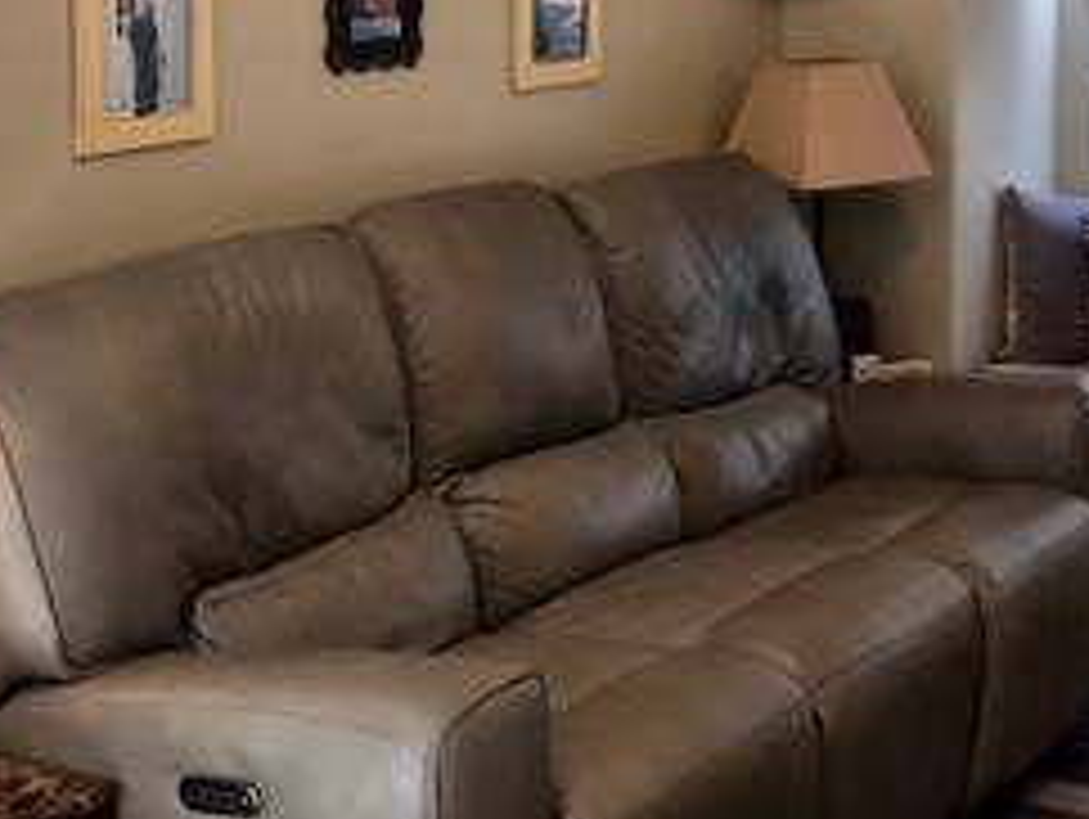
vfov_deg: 19.2
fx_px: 2330
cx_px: 824
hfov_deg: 26.0
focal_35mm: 74
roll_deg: +0.6
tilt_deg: -0.5
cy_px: -45
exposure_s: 1/120
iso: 32
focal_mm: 4
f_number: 1.8
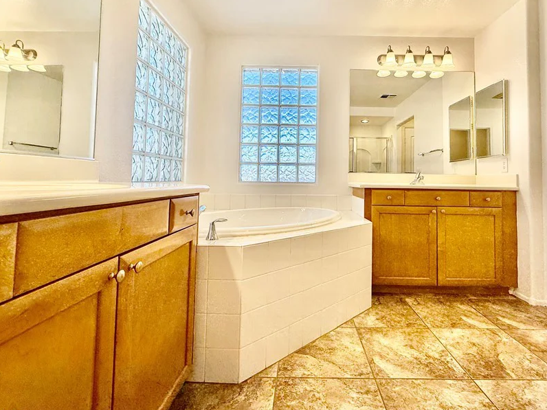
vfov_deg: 71.0
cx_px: 304
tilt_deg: +2.3
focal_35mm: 18
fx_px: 284
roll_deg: -1.0
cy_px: 167
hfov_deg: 87.4
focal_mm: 2.22
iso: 50
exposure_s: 1/154
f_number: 2.2
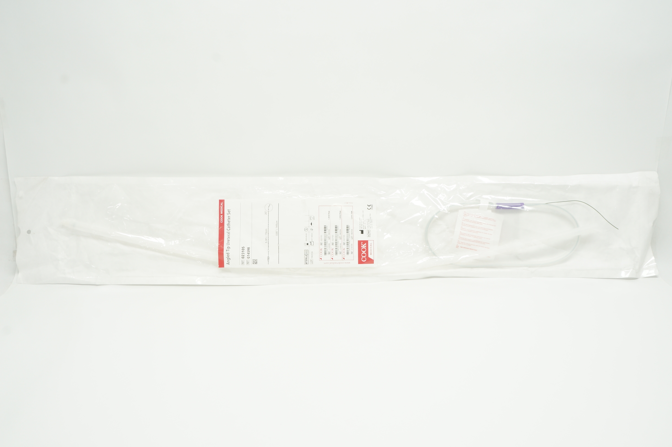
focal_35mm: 34
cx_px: 336
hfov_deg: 55.2
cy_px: 224
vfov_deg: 38.3
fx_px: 643
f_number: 11
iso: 400
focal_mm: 23
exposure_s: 1/15
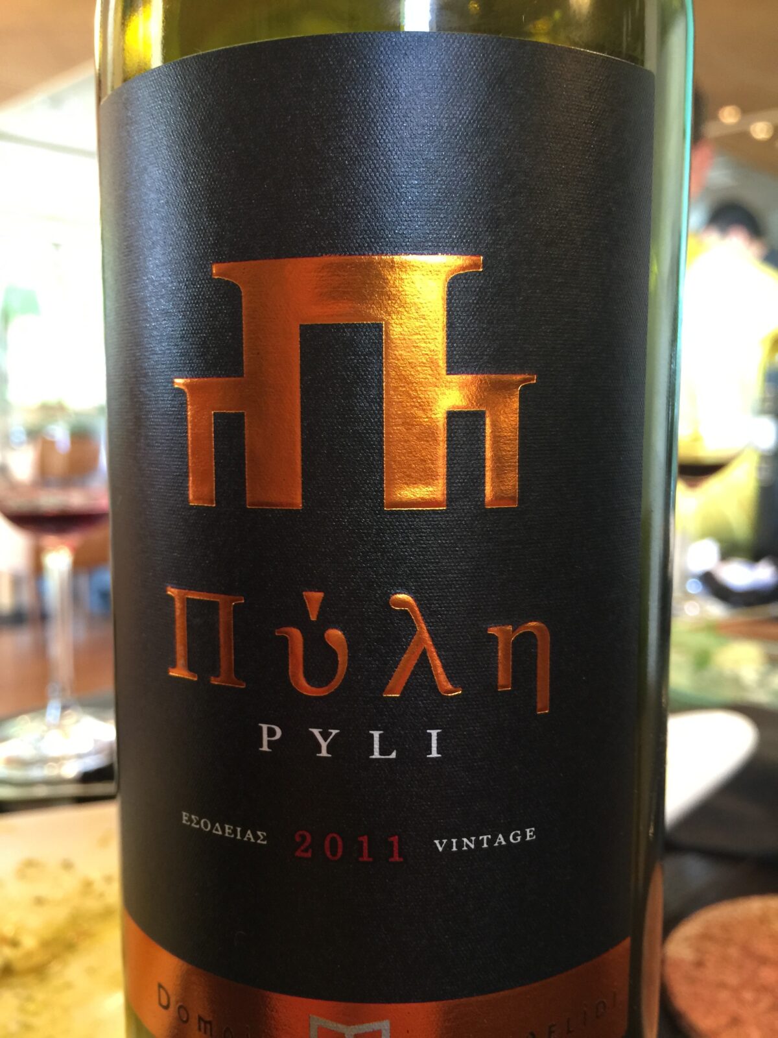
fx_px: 869
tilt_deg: -5.6
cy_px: 519
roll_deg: -0.1
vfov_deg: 61.7
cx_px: 389
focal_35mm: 29
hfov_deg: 48.2
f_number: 2.2
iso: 64
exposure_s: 1/15
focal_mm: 4.15
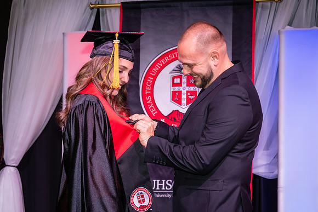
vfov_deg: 13.7
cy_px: 127
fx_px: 881
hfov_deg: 20.5
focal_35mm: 100
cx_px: 156
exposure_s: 1/160
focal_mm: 70
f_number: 5.6
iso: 1000
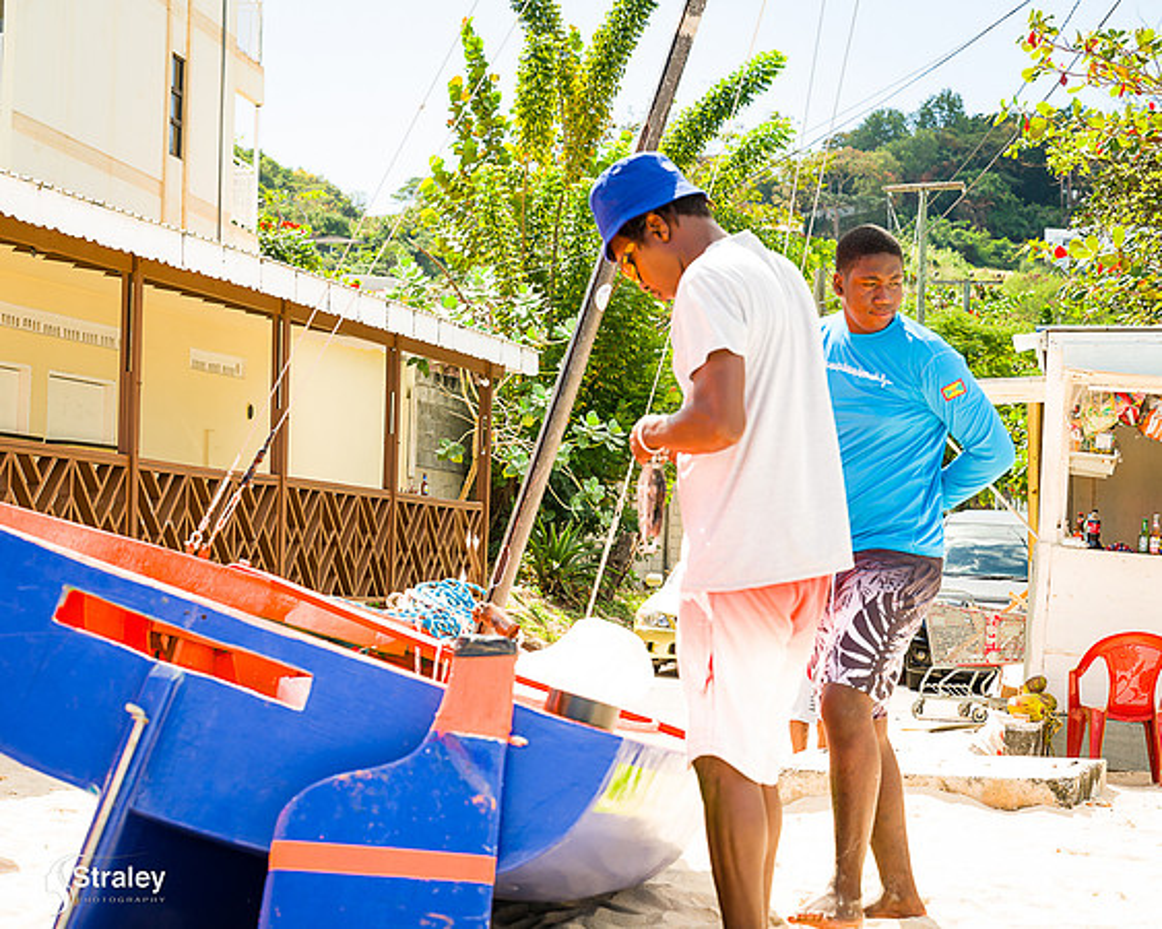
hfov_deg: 24.2
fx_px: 2710
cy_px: 464
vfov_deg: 19.4
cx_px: 599
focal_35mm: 79
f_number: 6.3
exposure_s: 1/320
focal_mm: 70
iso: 250
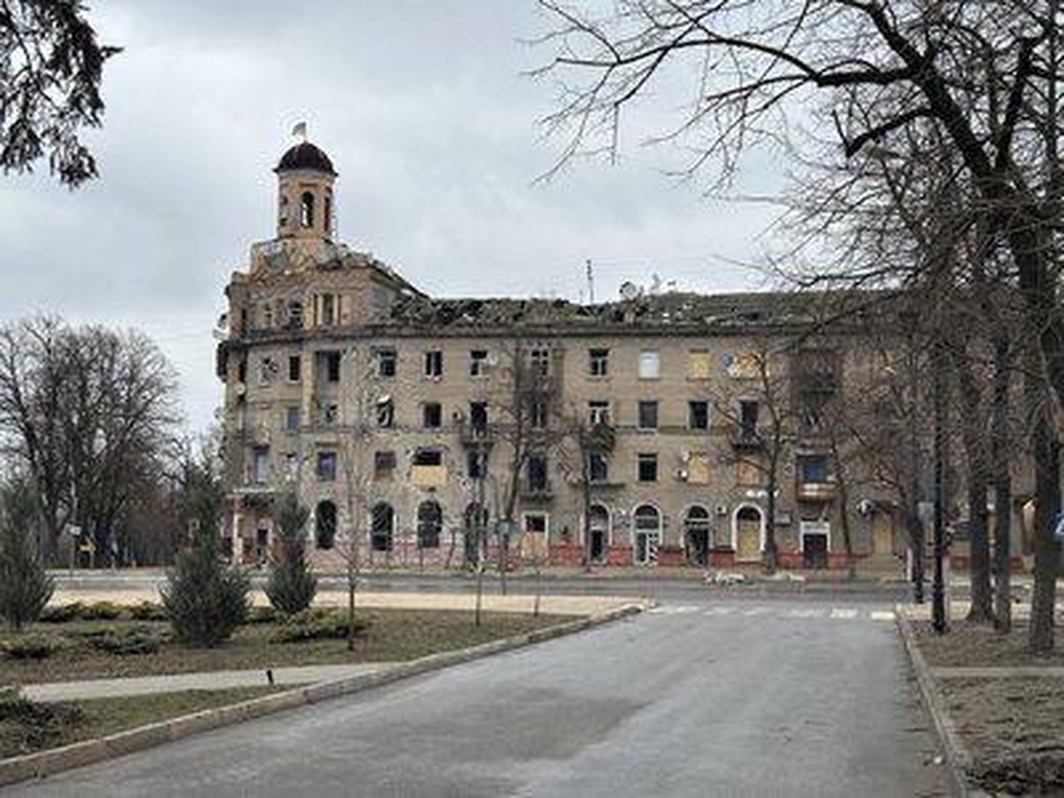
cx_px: 532
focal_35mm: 48
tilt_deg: +3.2
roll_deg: +1.0
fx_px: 1475
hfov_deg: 39.7
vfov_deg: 30.3
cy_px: 399
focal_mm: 6.86
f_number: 1.78
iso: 64
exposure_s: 1/1062
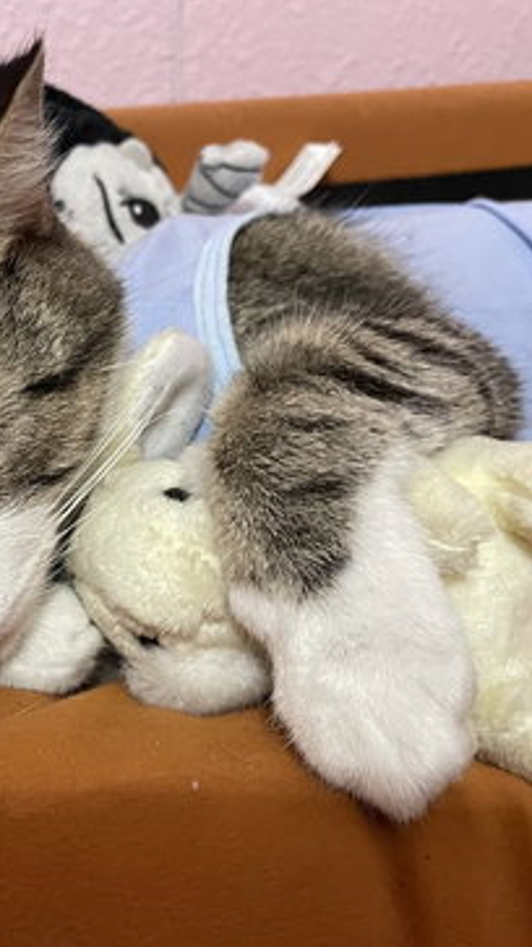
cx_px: 60
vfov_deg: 51.6
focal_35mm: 39
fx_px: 979
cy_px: 479
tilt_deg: -27.5
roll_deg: +3.3
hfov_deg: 29.3
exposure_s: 1/40
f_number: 1.6
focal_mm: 4.2
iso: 640
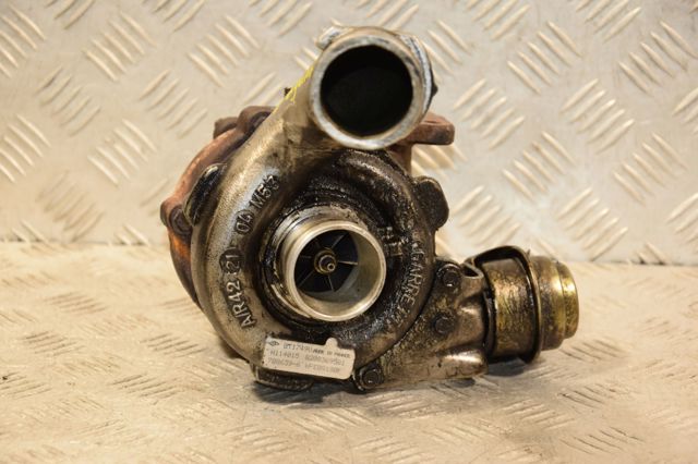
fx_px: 2035
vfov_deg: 13.0
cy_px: 232
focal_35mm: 105
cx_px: 349
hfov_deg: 19.5
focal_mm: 70
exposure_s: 1/125
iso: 800
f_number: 5.3
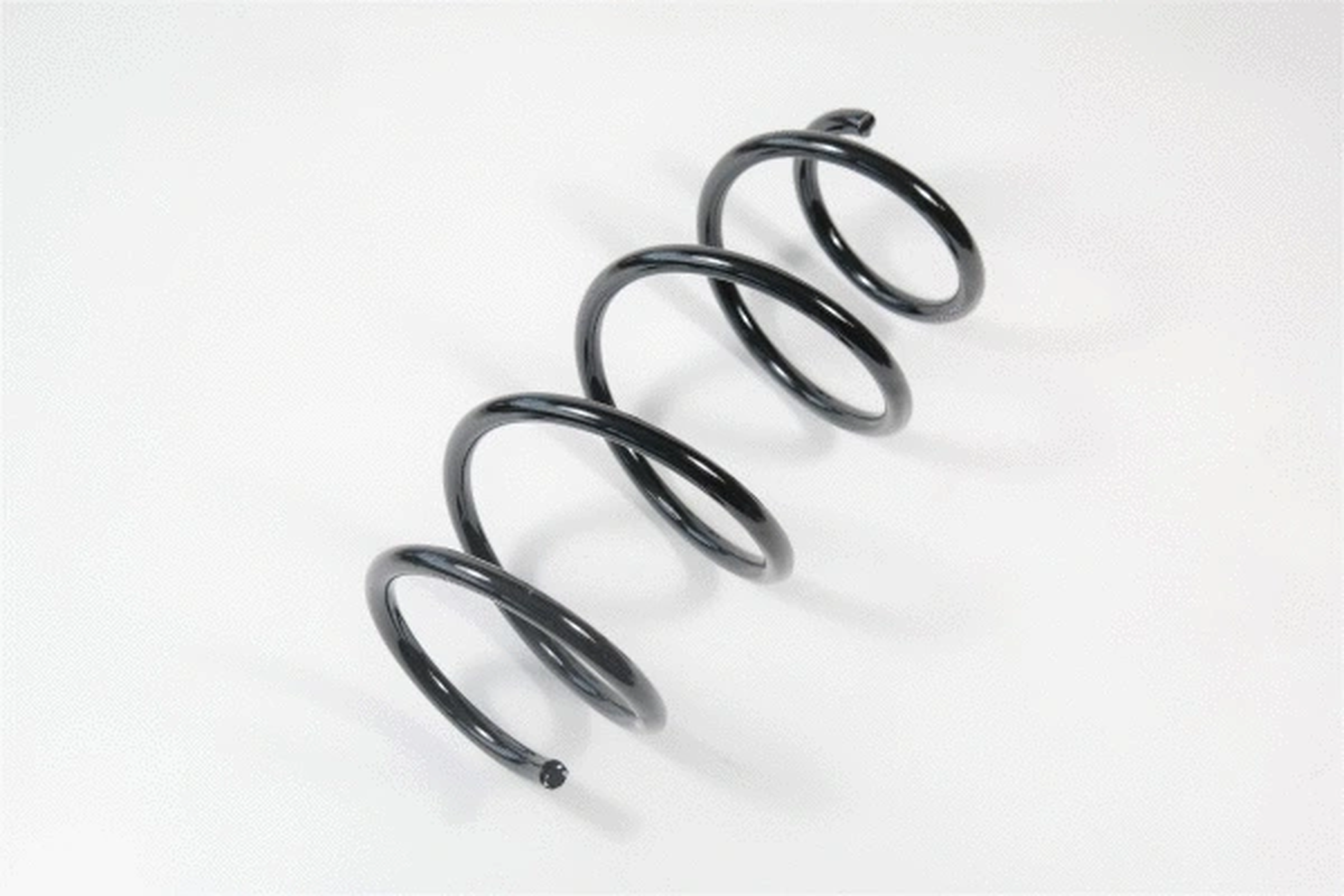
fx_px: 1867
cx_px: 672
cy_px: 448
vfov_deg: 27.0
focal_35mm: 50
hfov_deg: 39.6
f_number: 4.5
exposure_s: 1/50
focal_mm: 33
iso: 200
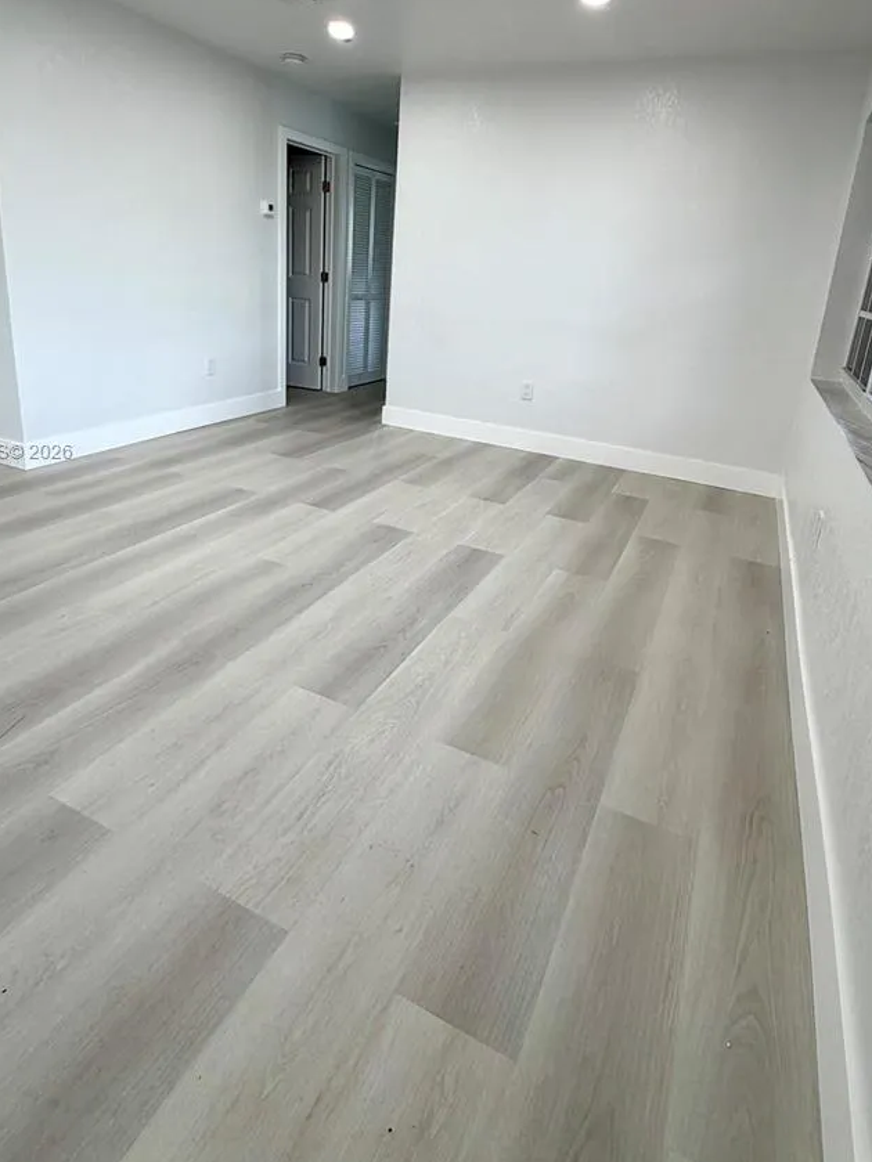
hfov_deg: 66.0
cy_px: 452
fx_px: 672
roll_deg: -4.2
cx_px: 437
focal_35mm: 20
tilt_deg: -15.2
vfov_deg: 80.6
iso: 125
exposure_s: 1/120
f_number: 2.2
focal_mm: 2.22
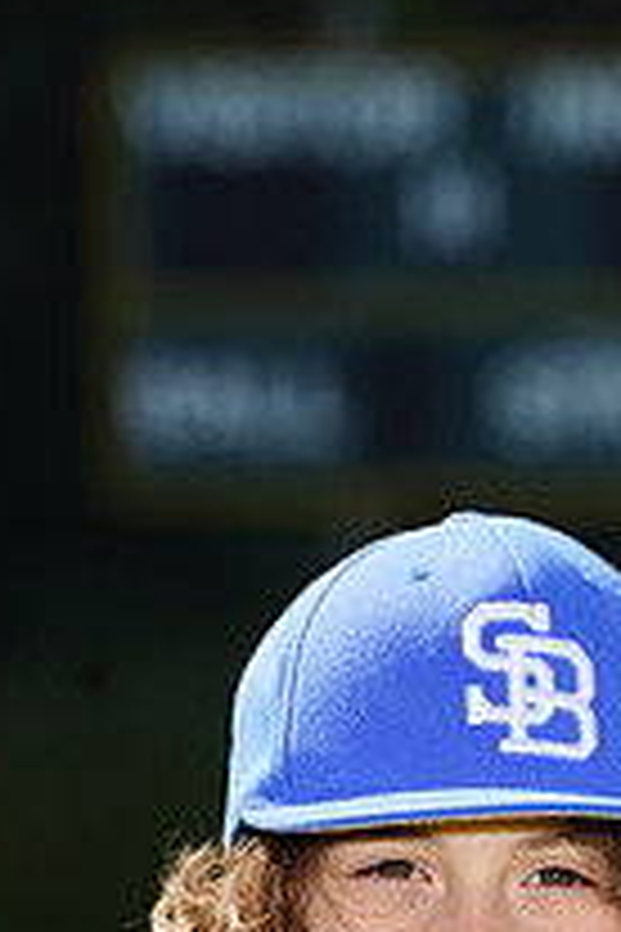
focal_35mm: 685
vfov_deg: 3.0
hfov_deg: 2.0
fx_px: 17723
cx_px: 520
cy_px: 1247
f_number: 8
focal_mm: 244
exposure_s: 1/250
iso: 100
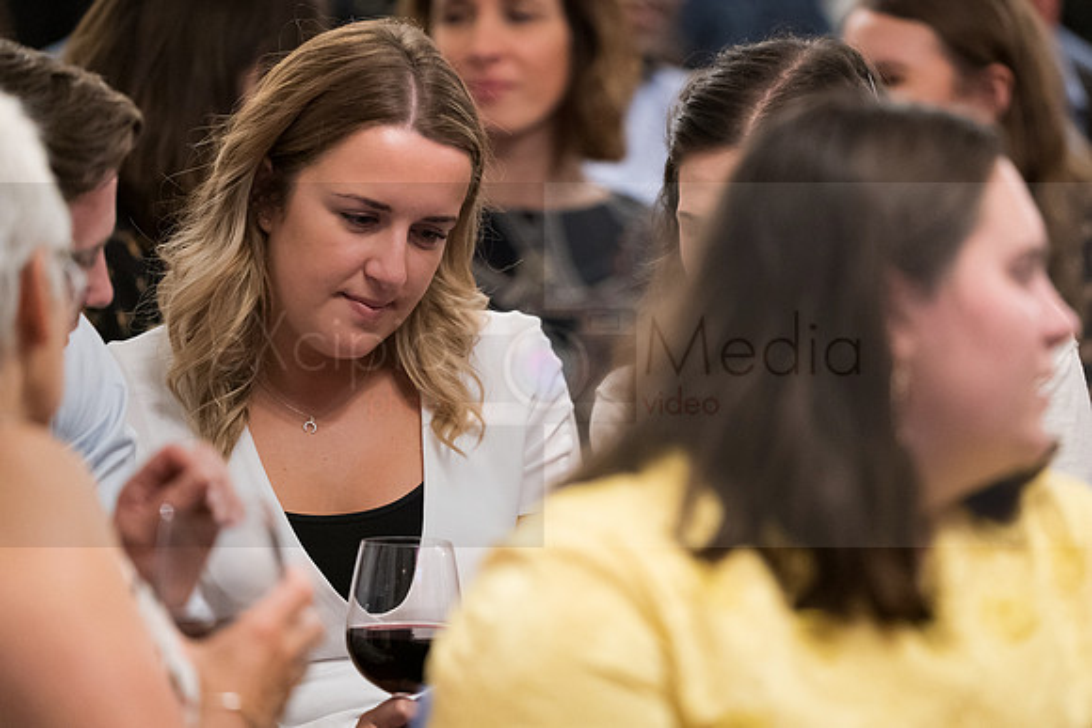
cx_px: 616
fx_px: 6844
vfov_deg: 6.1
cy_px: 406
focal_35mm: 226
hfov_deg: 9.1
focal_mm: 200
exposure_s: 1/100
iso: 6400
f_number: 2.8
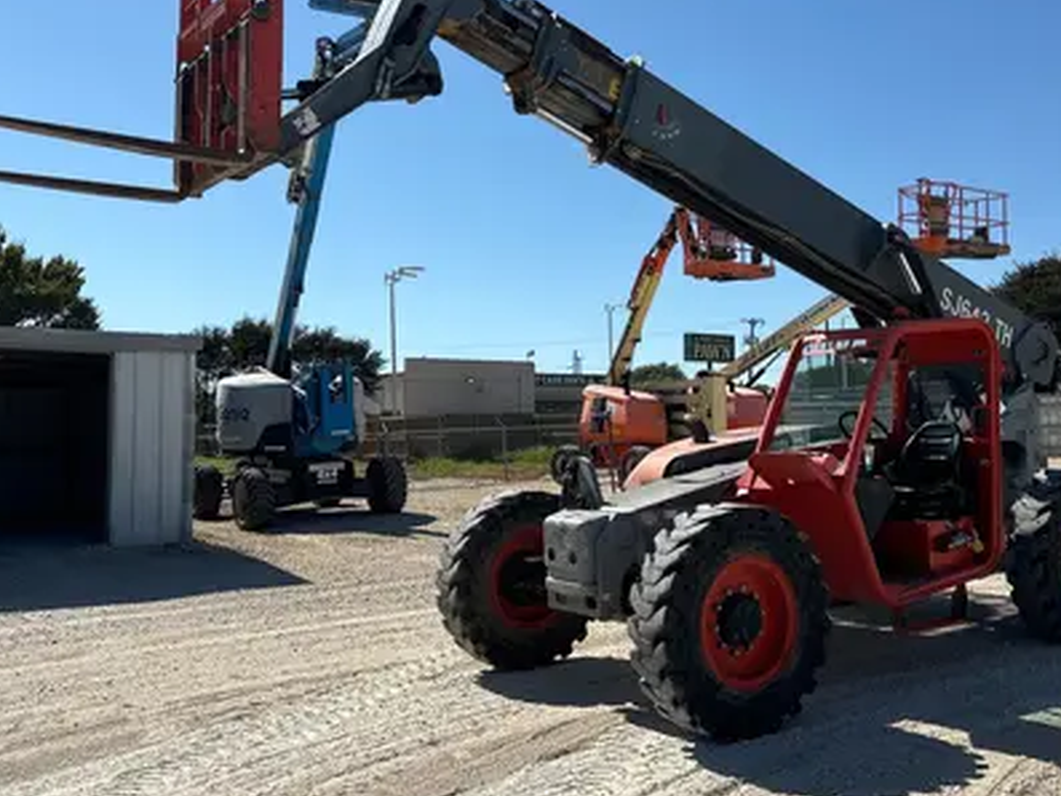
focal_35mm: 36
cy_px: 346
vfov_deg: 39.6
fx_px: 1104
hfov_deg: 51.1
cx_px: 617
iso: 50
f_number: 1.6
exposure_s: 1/4425
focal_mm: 5.96
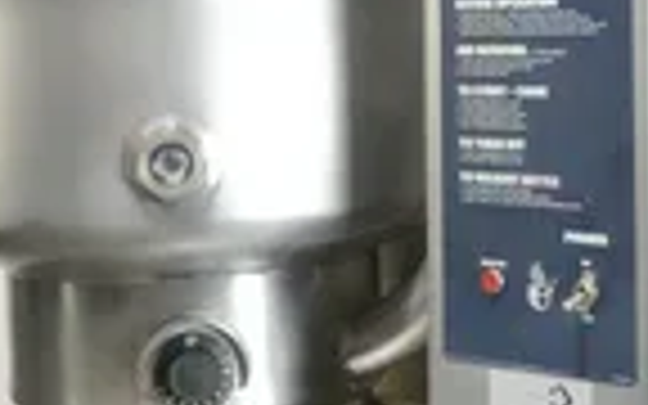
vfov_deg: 13.5
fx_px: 1695
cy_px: 9
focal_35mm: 96
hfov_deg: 21.6
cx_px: 425
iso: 6400
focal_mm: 12.76
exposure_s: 1/40
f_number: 9
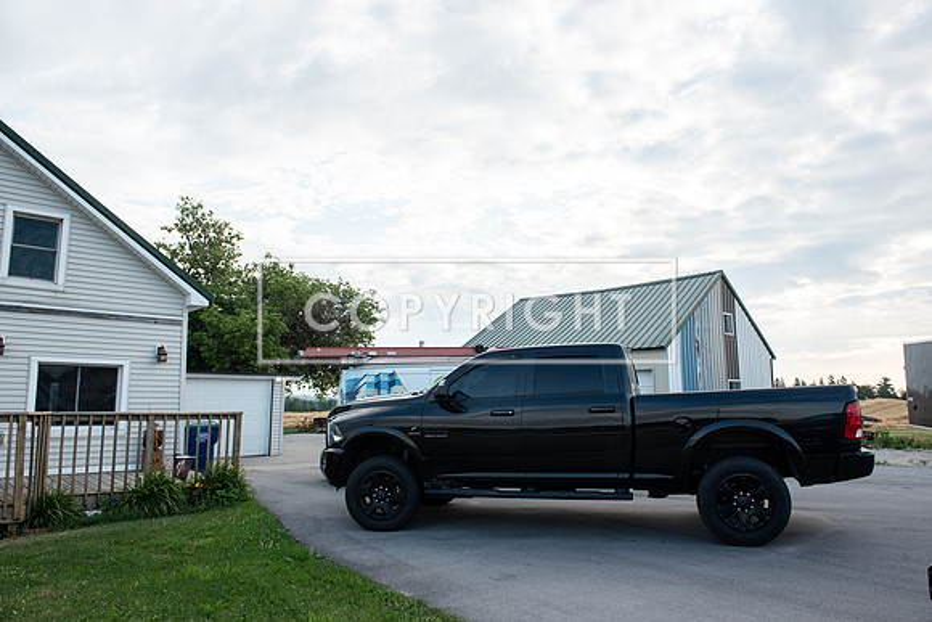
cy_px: 311
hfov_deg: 73.7
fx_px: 621
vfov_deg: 53.2
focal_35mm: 24
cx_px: 466
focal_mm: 24
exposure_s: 1/160
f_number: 8
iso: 100
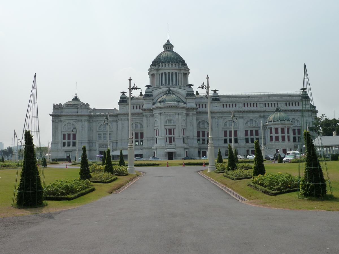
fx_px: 313
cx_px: 170
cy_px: 127
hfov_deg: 56.8
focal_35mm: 32
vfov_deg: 44.2
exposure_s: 1/1300
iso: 125
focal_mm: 5.3
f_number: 3.5
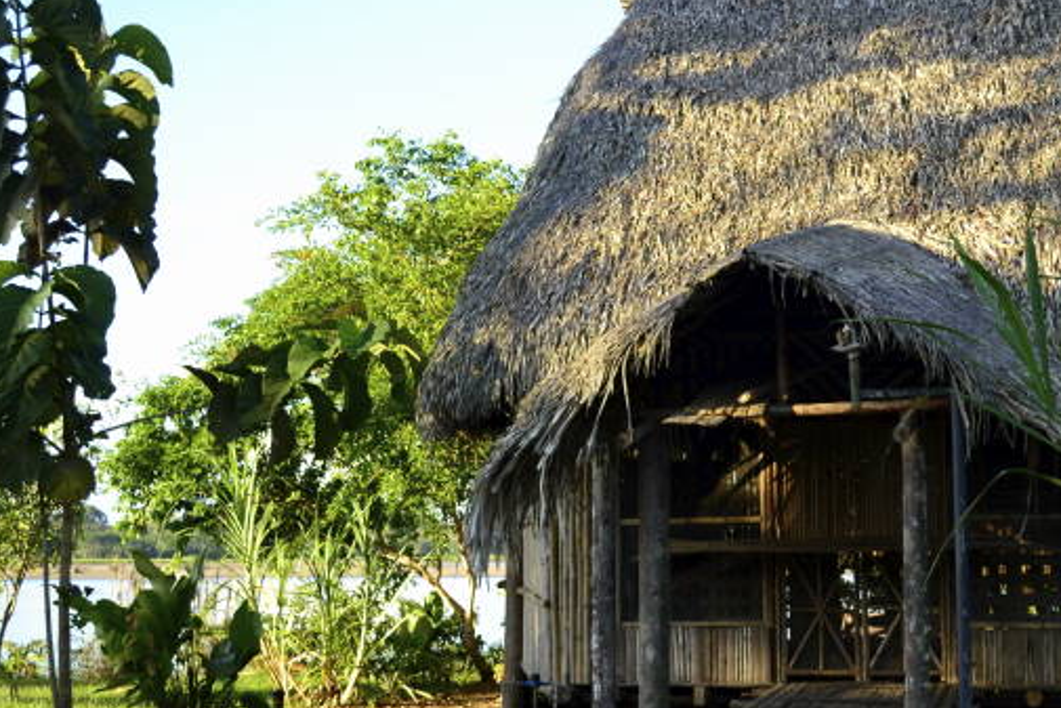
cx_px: 624
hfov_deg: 35.0
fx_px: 1680
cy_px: 383
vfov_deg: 23.8
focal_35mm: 57
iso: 200
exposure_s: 1/250
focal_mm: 24
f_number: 4
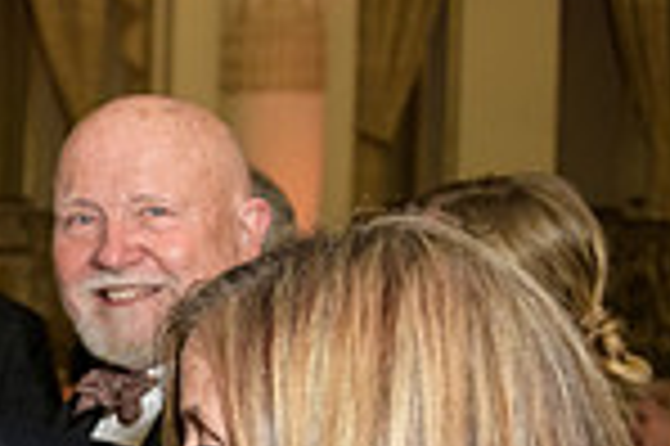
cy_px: 345
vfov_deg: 11.3
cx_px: -612
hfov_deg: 14.5
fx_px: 2249
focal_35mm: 121
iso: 1600
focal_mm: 31
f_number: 3.2
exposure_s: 1/100
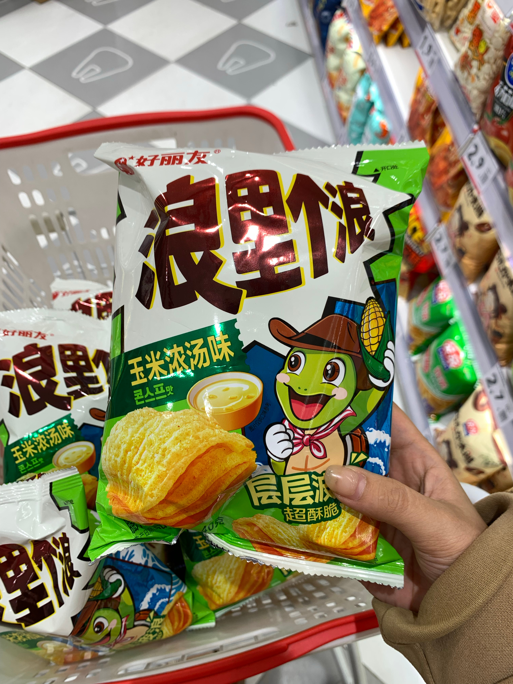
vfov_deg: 67.3
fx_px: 514
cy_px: 342
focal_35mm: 26
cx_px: 256
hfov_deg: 53.1
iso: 25
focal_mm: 4.25
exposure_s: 1/122
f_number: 1.8
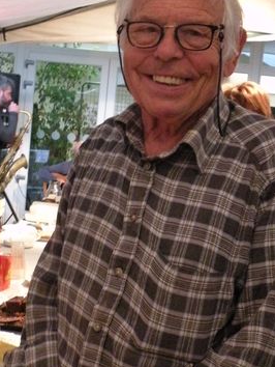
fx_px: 645
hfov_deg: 24.0
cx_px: 178
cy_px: 231
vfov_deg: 31.5
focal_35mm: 61
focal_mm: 4.7
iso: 400
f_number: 2.8
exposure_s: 1/60
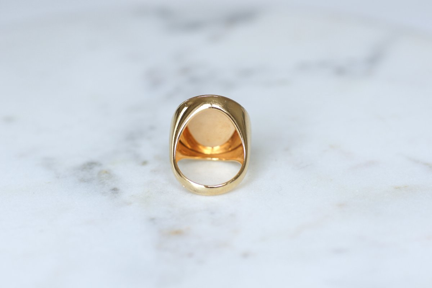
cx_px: 216
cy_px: 144
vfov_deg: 13.0
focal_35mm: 105
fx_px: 1260
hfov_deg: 19.5
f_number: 4.5
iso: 200
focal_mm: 70
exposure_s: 1/160
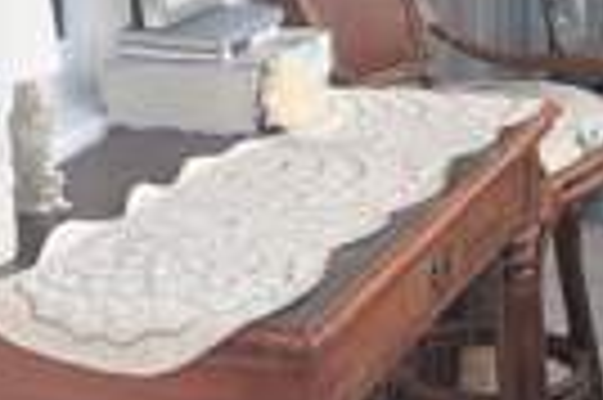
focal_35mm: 119
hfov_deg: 17.2
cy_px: -18
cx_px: 324
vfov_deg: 11.4
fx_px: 1991
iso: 114
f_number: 1.85
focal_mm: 6.81
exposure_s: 1/74.8
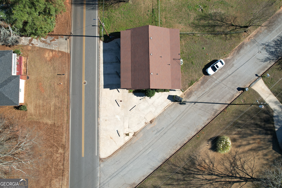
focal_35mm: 22
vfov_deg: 57.2
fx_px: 172
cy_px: 94
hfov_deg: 78.6
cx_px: 141
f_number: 2.8
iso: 100
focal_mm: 8.38
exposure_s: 1/1000
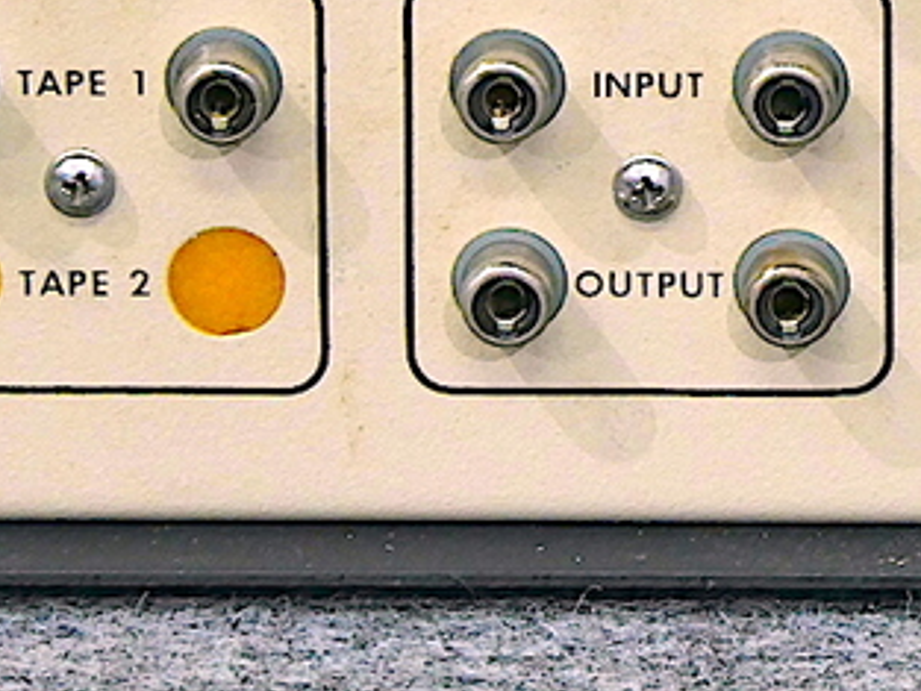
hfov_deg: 3.0
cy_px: -79
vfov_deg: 2.3
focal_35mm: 656
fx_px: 17460
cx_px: 703
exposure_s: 1/10
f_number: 5.6
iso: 200
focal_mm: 38.4
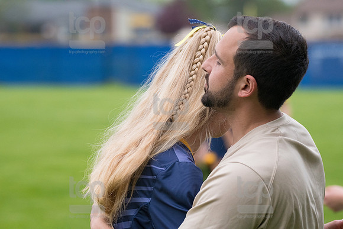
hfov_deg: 10.3
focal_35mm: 200
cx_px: 172
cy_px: 114
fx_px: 1906
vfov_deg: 6.9
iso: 2500
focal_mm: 200
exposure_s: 1/1600
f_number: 5.6
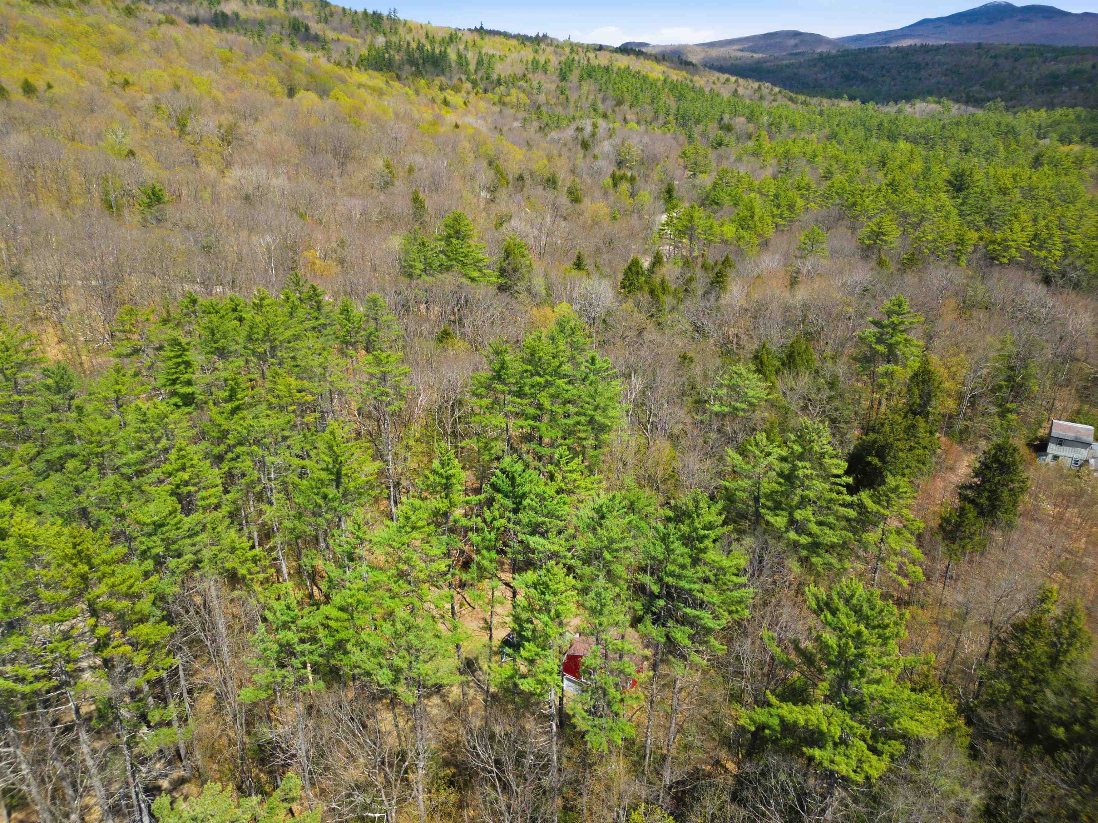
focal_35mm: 24
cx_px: 549
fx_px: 761
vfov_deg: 56.8
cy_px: 412
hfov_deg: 71.6
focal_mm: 6.7
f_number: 1.7
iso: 110
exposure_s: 1/2500
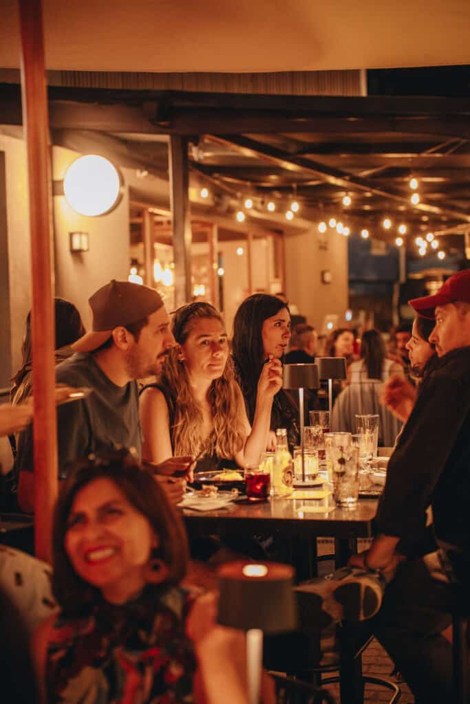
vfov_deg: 27.7
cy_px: 352
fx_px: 1429
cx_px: 235
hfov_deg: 18.7
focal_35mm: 73
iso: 3200
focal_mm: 73
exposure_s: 1/30
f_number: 2.8
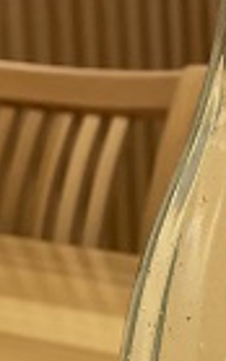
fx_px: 1595
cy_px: 388
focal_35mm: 162
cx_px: 331
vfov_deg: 12.7
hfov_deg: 8.0
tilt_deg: -13.9
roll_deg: +0.8
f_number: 1.6
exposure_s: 1/100
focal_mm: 4.2
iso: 100
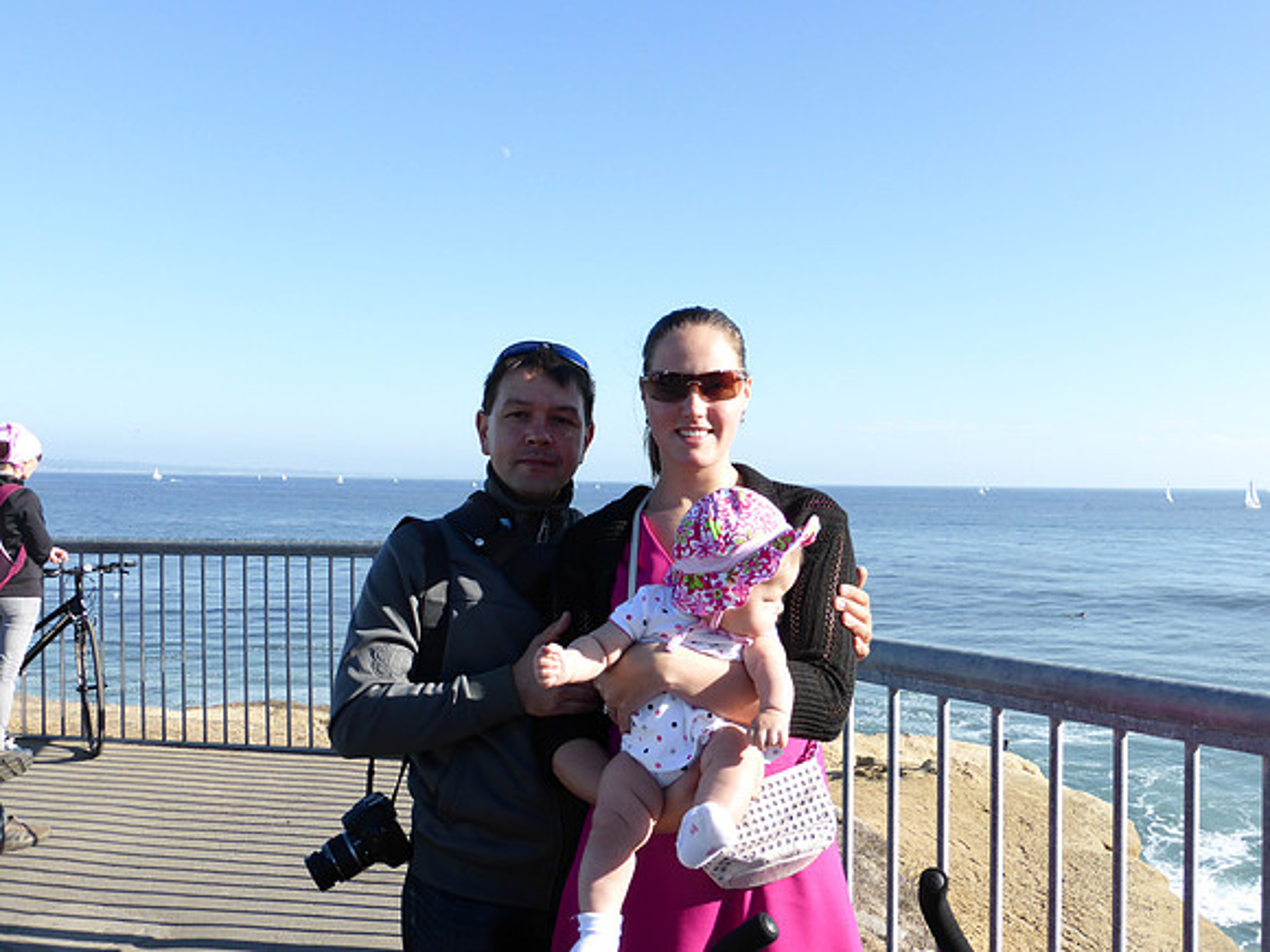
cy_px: 476
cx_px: 635
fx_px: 1137
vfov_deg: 45.4
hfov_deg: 58.4
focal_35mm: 31
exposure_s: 1/500
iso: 100
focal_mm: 5.4
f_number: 3.6
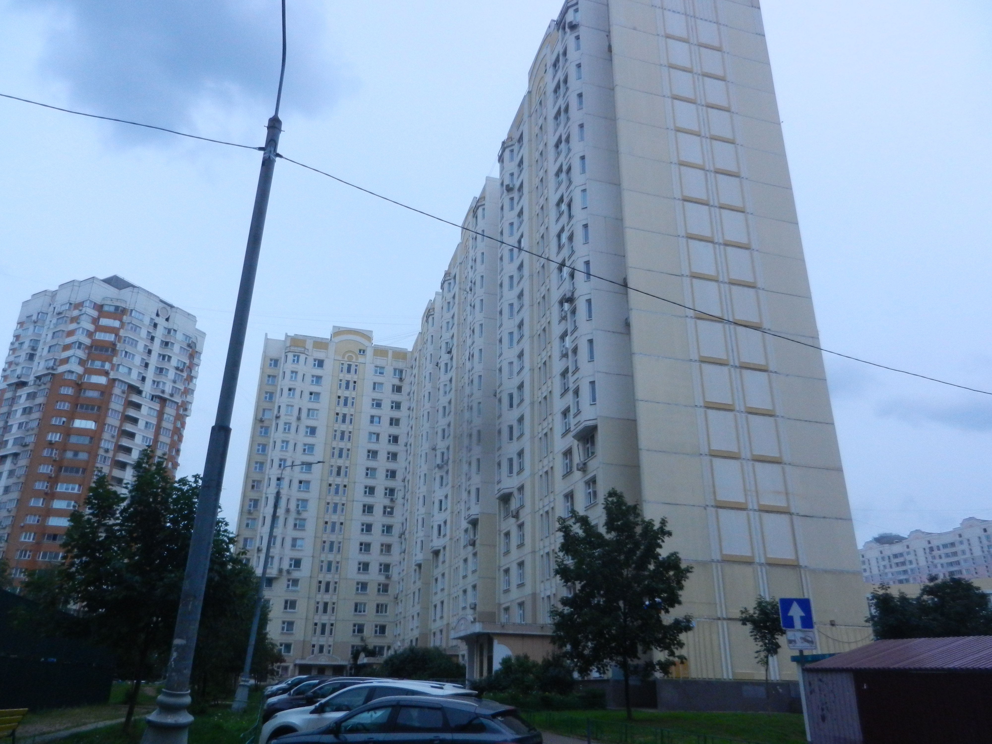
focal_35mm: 25
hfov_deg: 69.4
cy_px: 372
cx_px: 496
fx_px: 716
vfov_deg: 54.9
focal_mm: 4.5
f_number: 7
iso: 400
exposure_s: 1/800
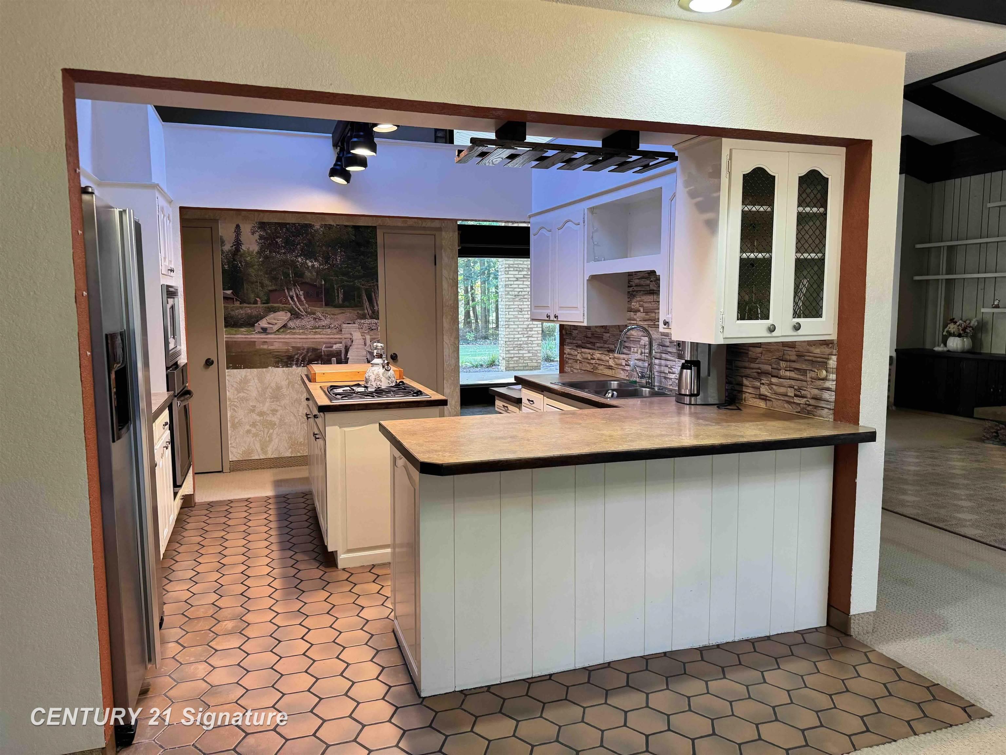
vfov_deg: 56.8
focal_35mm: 24
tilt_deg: -4.2
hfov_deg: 71.6
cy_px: 378
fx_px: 697
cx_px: 503
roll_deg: +0.5
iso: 250
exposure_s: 1/60
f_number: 1.78
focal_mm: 6.76
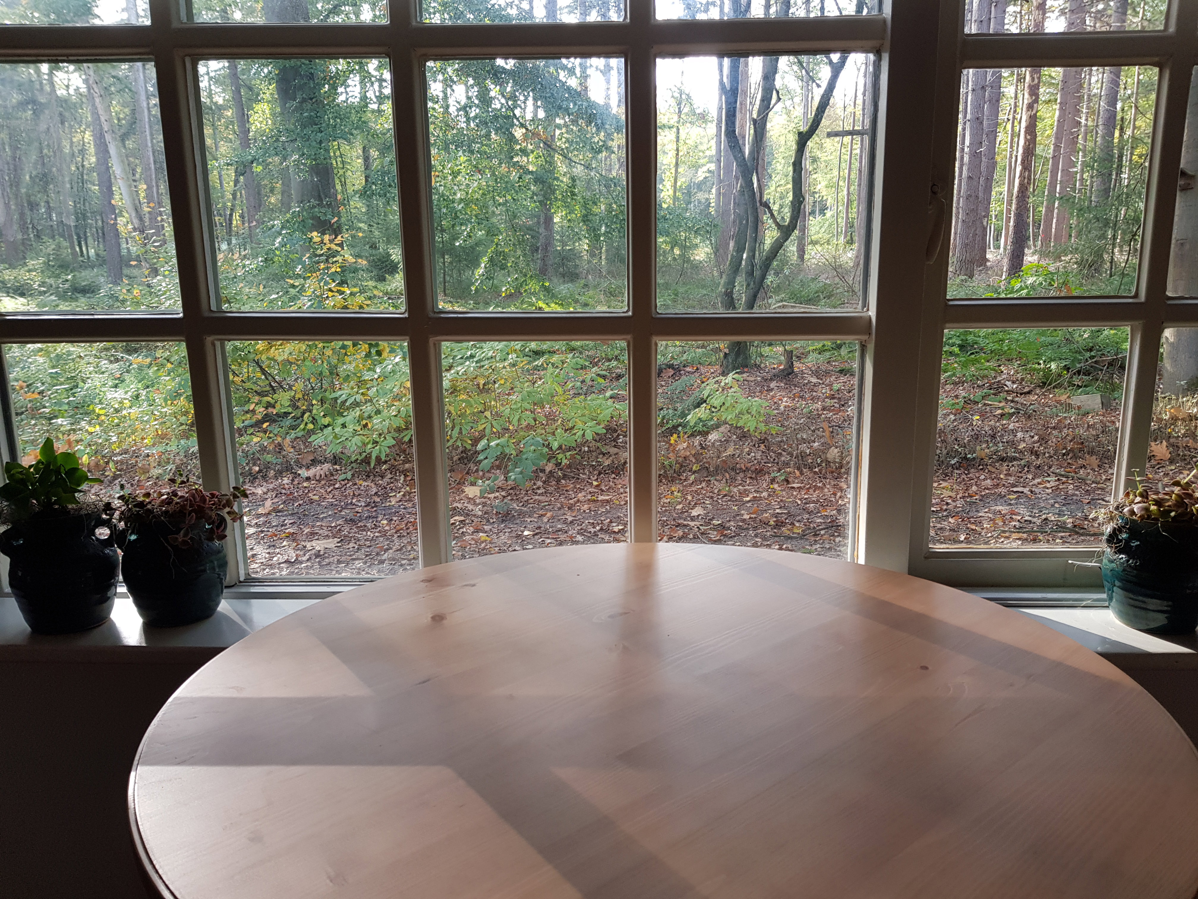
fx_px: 900
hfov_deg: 67.3
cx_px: 599
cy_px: 450
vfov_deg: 53.1
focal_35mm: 26
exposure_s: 1/60
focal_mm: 4.2
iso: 80
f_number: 1.7
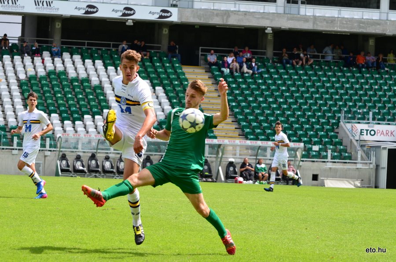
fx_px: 1811
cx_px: 198
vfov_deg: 8.3
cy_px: 131
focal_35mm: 165
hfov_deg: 12.5
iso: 500
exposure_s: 1/1000
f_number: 8
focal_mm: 110
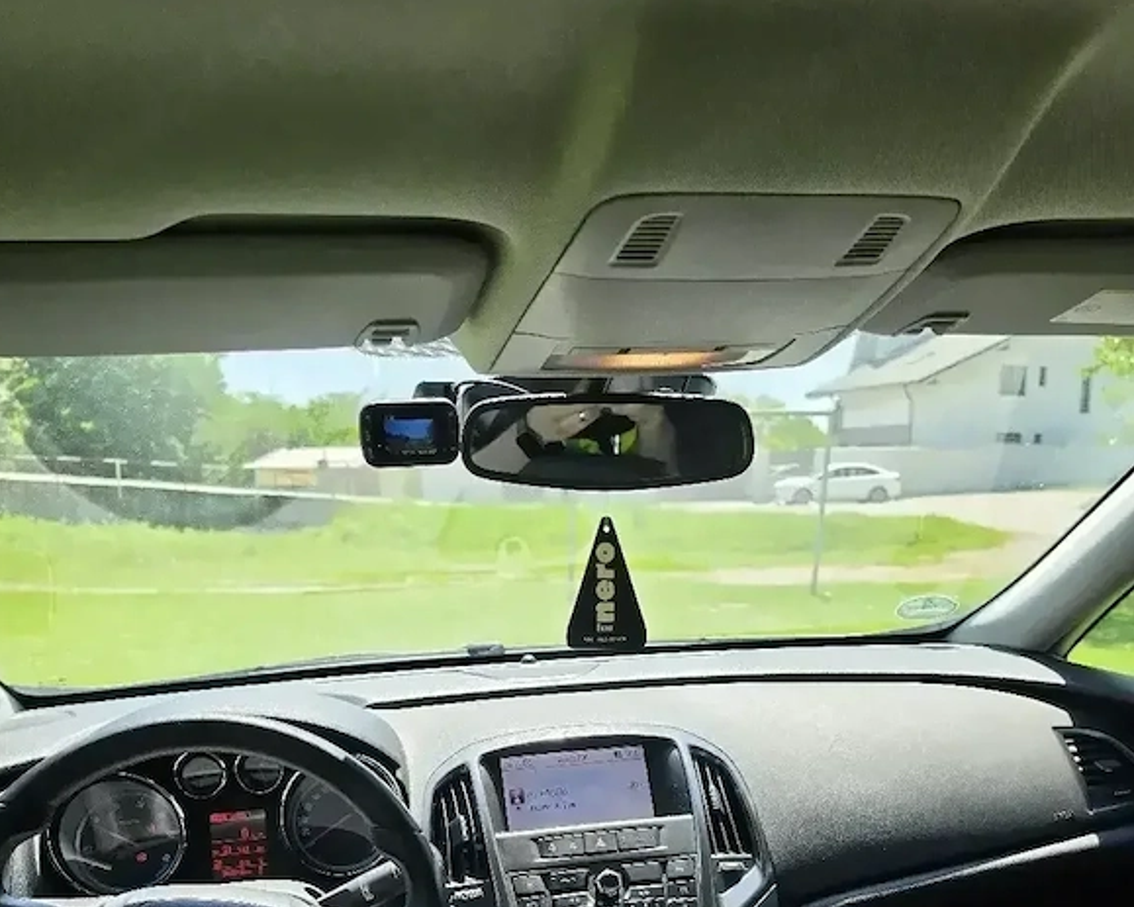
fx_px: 1040
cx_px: 550
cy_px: 768
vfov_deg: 44.0
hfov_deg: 57.2
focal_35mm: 31
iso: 64
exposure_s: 1/2500
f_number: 1.4
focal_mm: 6.5
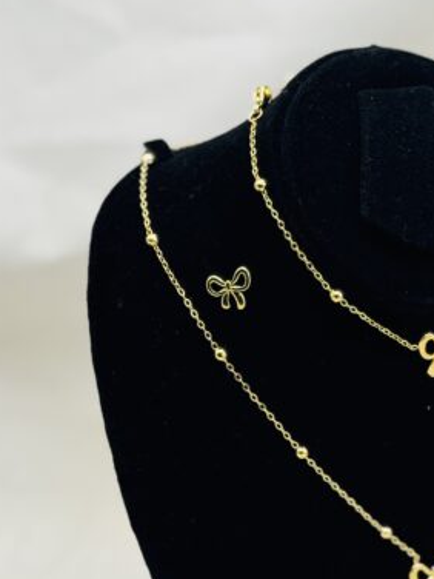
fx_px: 1705
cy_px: 500
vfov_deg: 19.0
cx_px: 303
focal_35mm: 102
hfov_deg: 14.5
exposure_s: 1/633
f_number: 1.78
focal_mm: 6.76
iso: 64
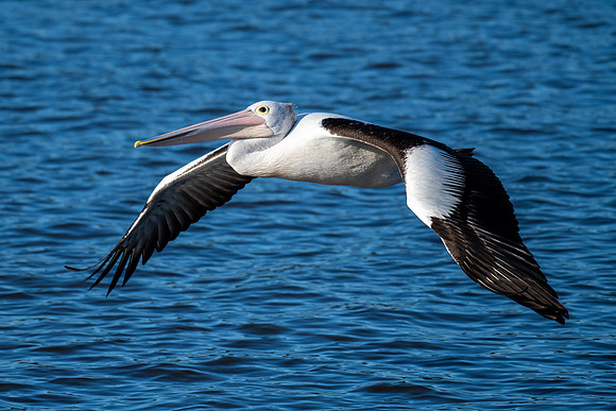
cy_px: 163
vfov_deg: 2.9
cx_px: 222
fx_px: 8101
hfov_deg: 4.4
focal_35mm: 473
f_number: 5.6
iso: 450
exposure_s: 1/3200
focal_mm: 370
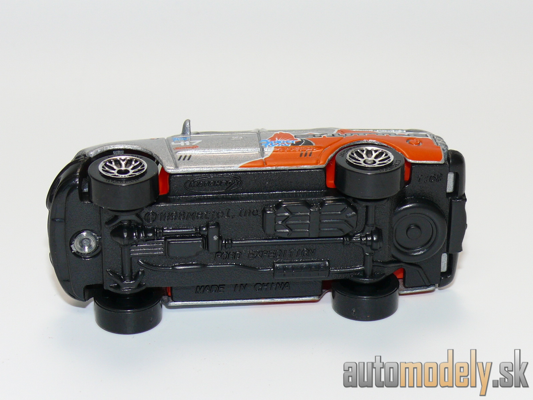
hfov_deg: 19.3
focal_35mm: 102
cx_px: 266
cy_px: 200
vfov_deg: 14.5
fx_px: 1571
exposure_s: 1/30
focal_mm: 13.3
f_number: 4
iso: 100
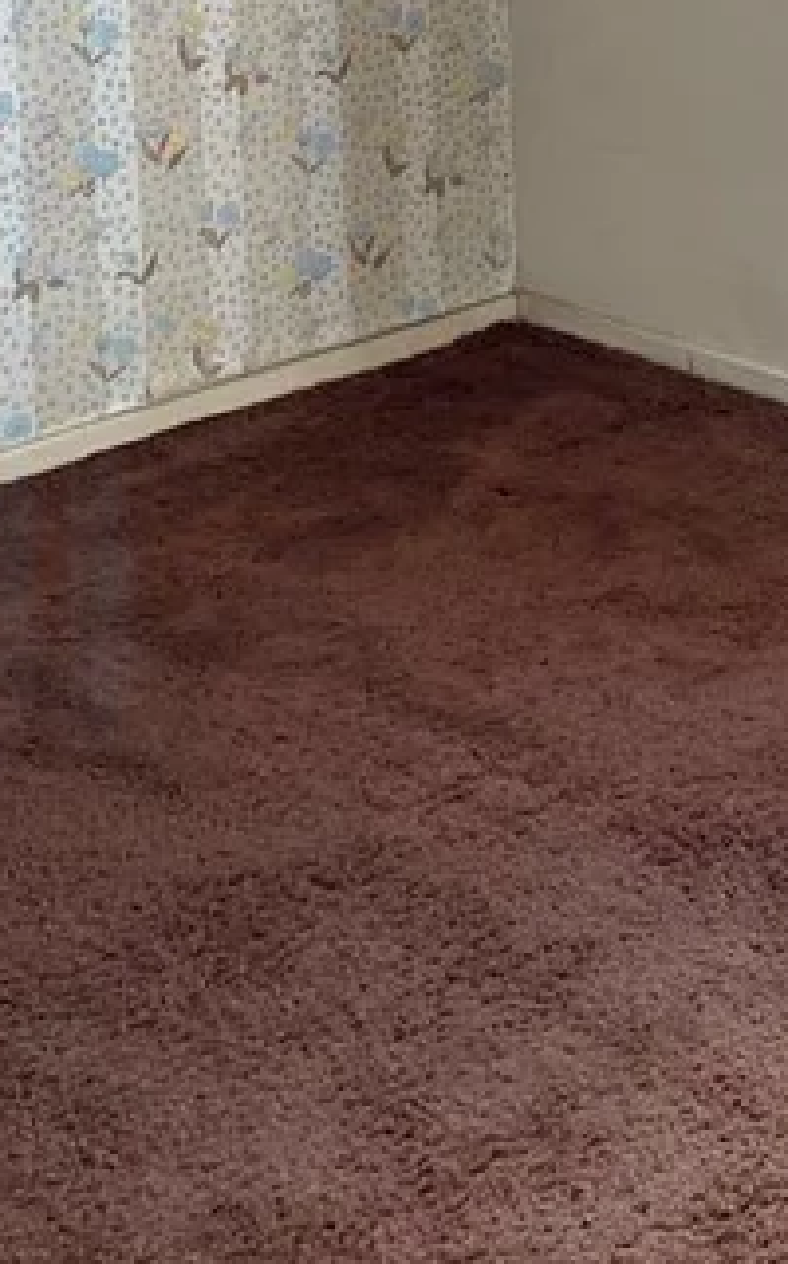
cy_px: -142
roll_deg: +3.8
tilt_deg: -10.7
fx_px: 3031
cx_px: 674
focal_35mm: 88
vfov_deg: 22.2
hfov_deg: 14.7
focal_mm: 4.25
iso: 100
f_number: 1.8
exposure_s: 1/121
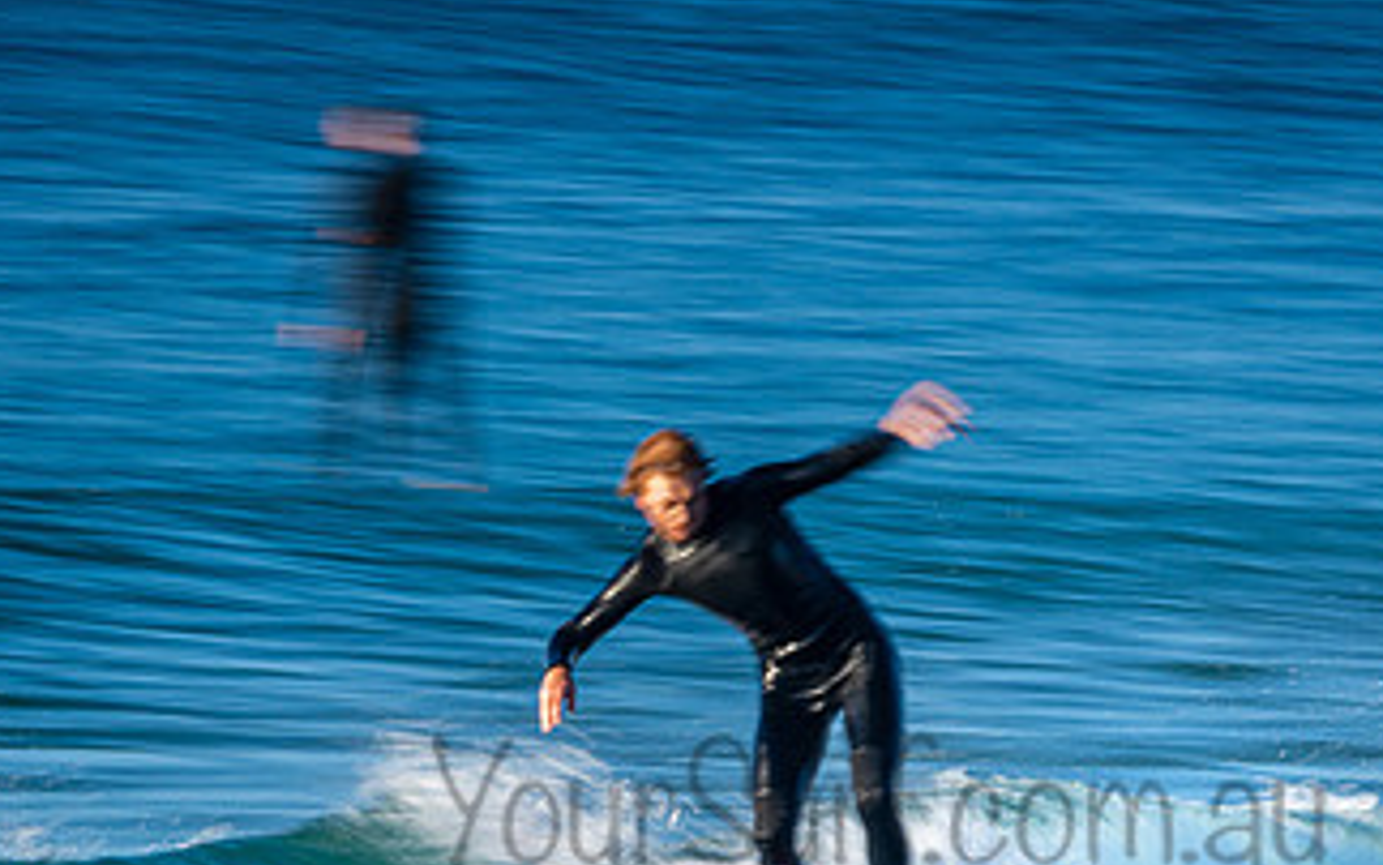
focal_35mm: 1374
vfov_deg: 1.0
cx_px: 873
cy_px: 764
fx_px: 51797
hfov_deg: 1.5
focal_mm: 500
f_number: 22
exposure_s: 1/20
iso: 100
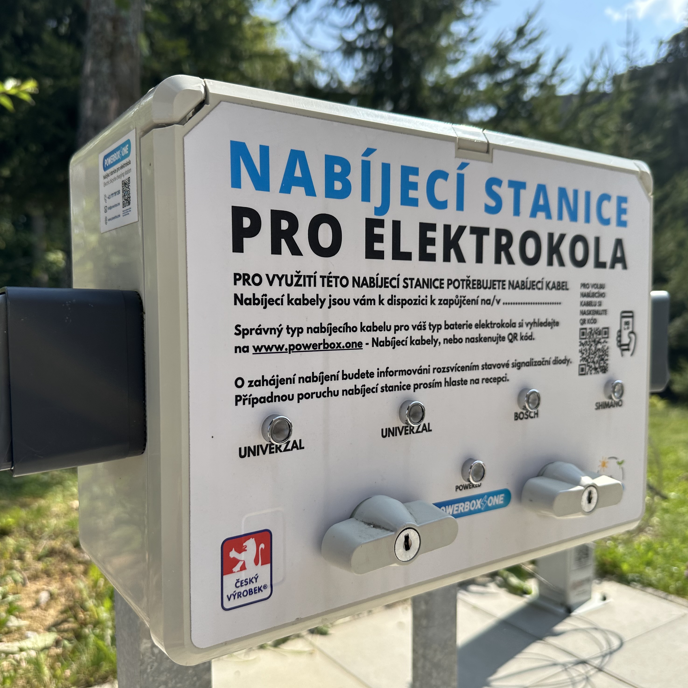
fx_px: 652
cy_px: 336
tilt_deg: -3.9
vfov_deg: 55.6
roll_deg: +0.3
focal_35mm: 29
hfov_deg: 55.6
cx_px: 321
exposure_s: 1/2732
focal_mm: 6.86
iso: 80
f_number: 1.78
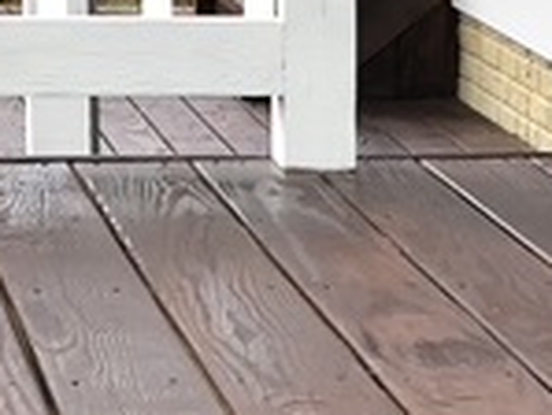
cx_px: 600
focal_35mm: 192
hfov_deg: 10.2
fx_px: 3064
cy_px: 723
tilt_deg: -18.8
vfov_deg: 7.5
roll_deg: -2.4
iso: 20
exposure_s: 1/347
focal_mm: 3.99
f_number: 1.8
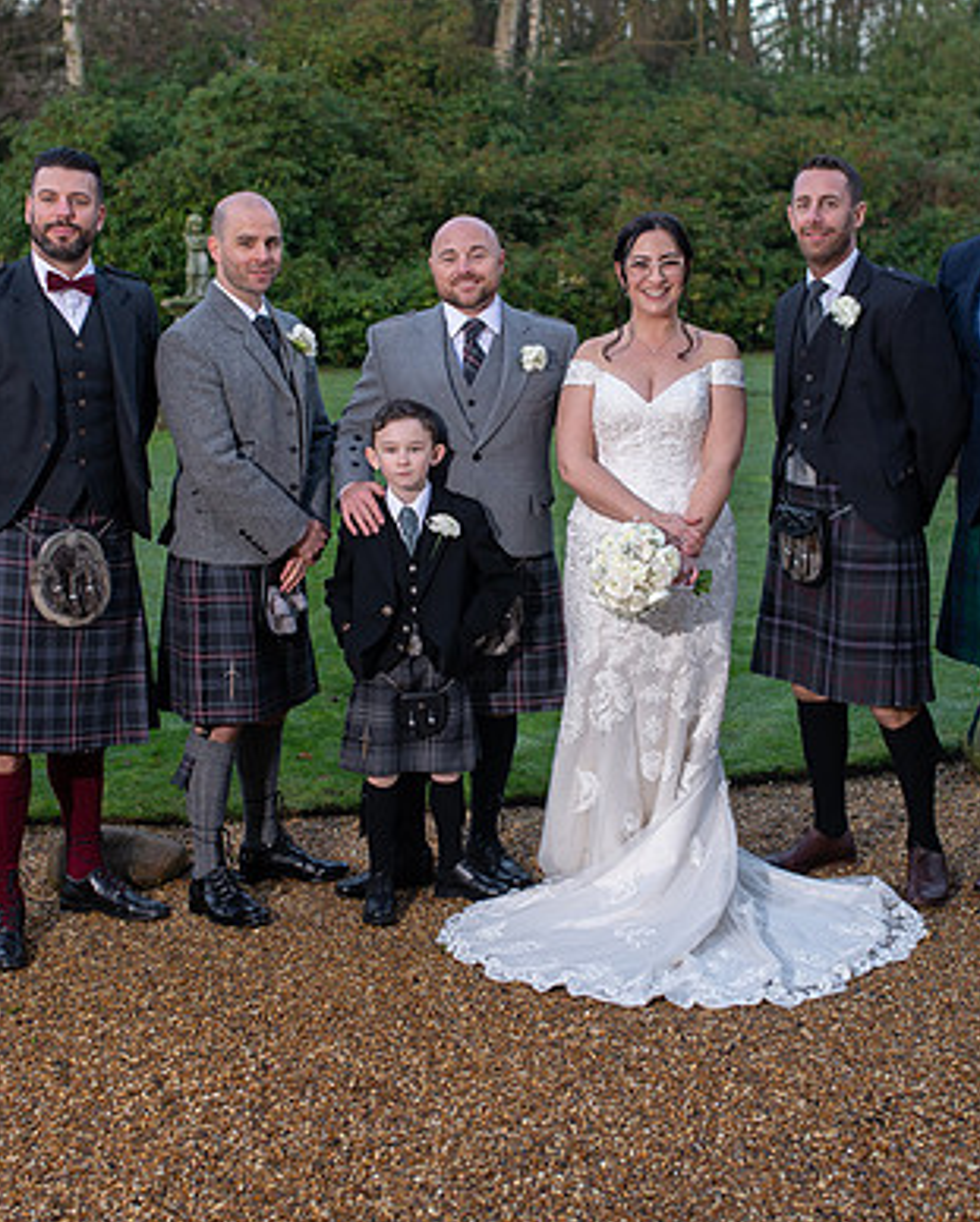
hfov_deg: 27.6
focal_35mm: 55
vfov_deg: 34.1
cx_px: 479
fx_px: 1992
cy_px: 562
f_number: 2.8
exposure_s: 1/250
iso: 125
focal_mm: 35
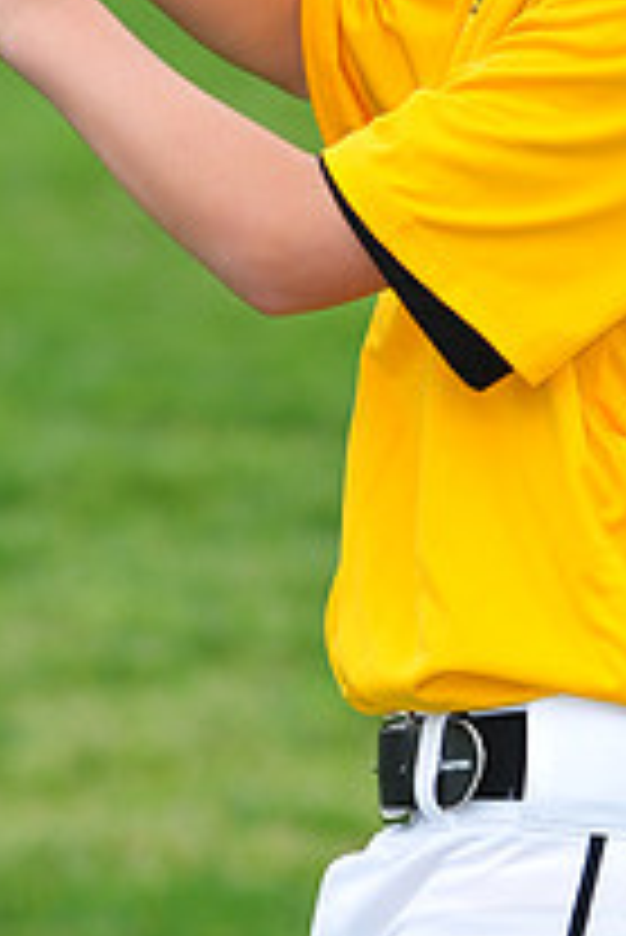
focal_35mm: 431
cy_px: -279
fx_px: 11222
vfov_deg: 4.8
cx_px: 527
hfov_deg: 3.2
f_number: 5.6
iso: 400
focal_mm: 155
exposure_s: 1/400
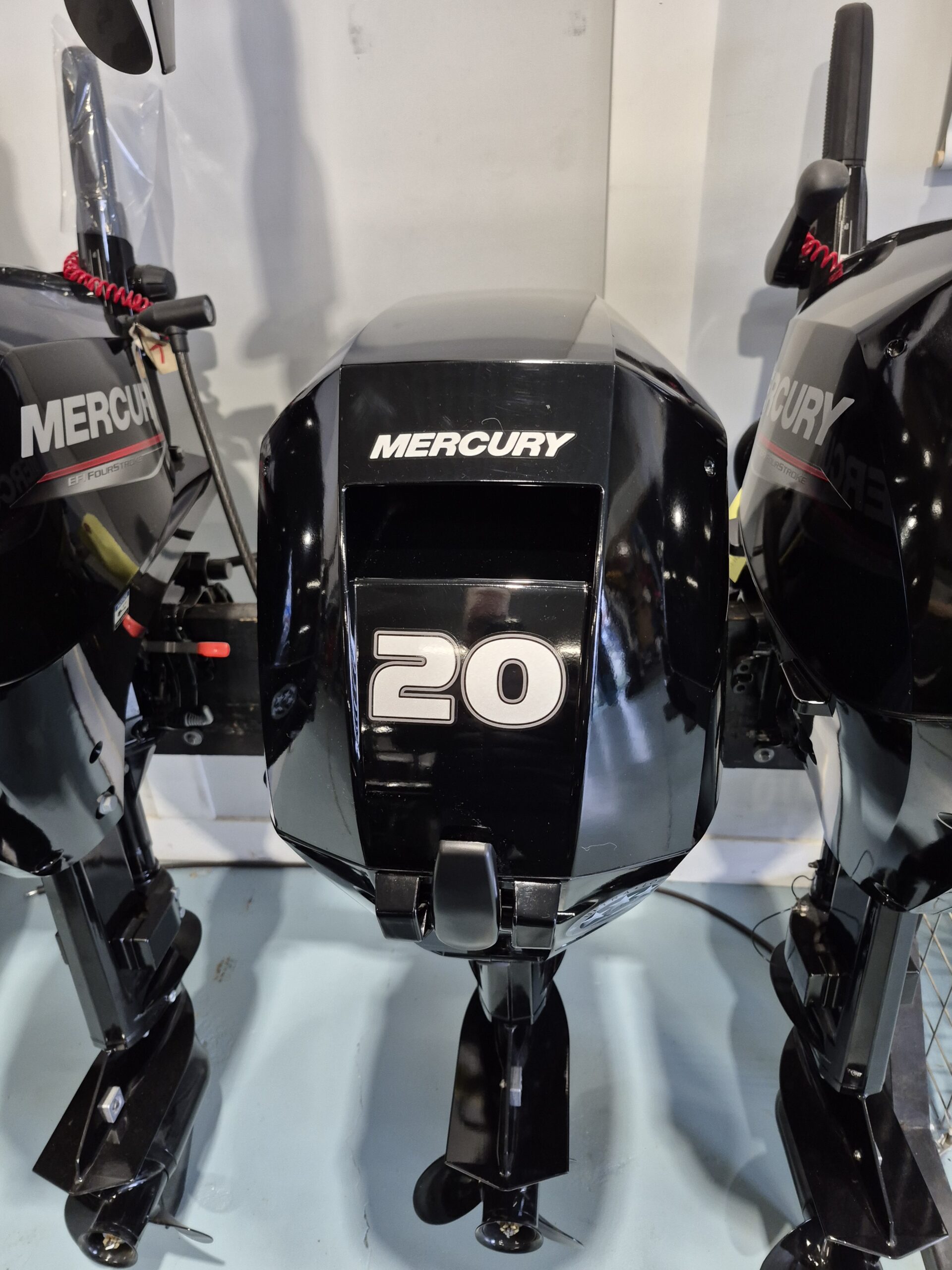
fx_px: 843
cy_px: 635
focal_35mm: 23
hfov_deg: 58.9
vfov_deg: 73.9
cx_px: 476
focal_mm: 5.4
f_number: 1.8
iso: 250
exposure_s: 1/120
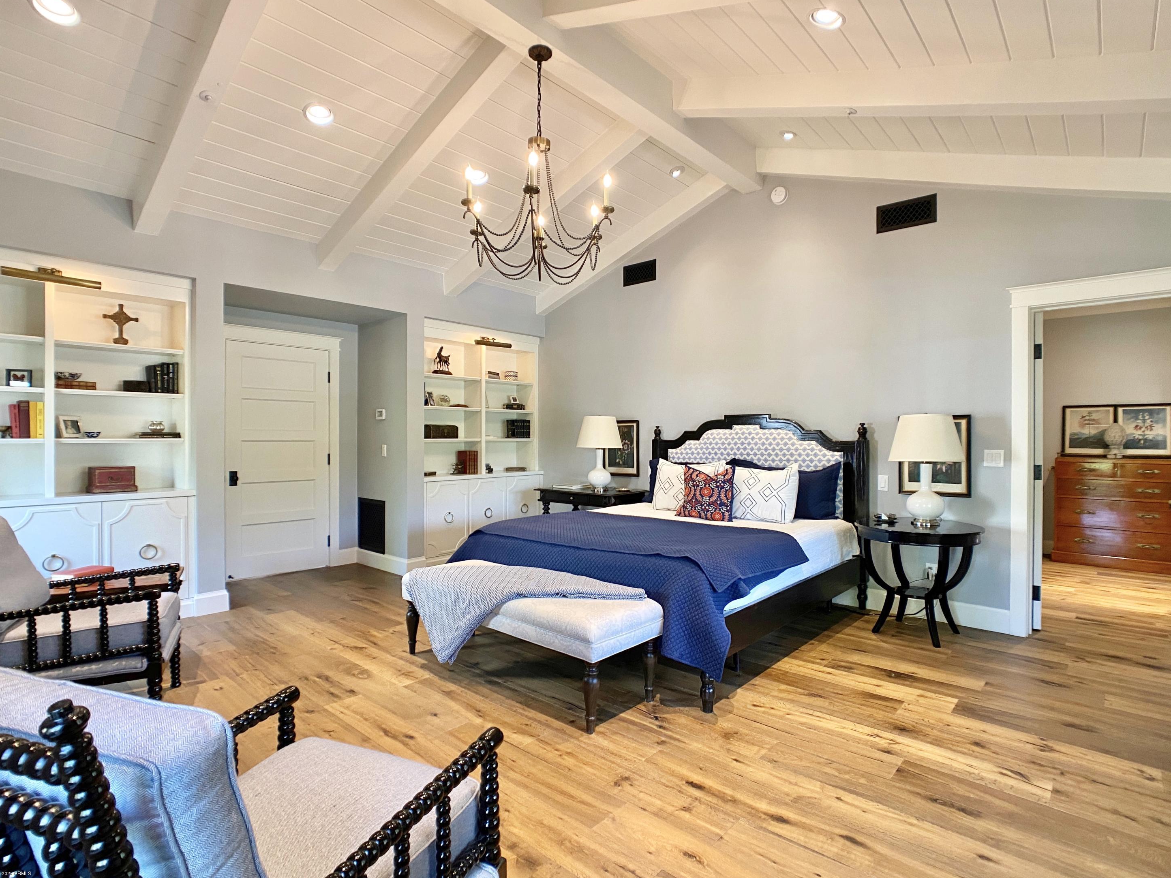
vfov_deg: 51.4
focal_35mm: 27
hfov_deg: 65.3
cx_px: 607
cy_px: 446
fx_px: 913
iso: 160
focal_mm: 4.25
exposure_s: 1/60
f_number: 1.8
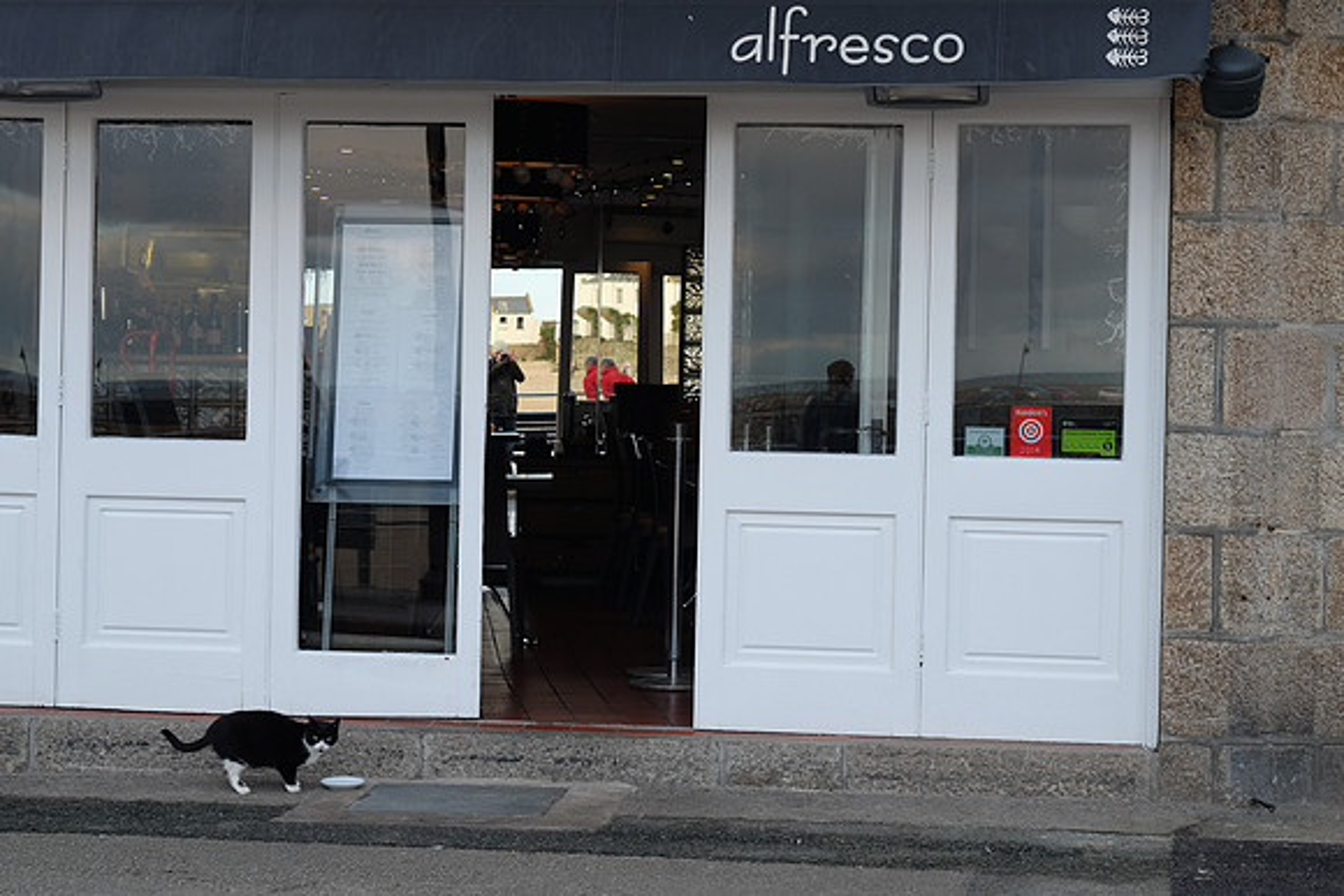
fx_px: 3137
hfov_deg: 24.2
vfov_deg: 16.3
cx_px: 672
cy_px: 448
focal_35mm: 84
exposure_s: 1/60
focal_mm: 56
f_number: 6.4
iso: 250
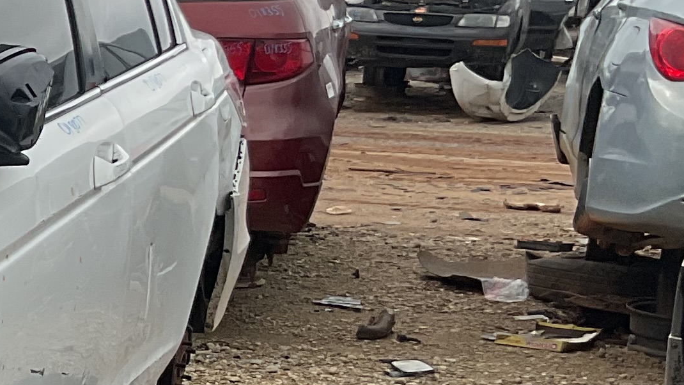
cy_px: 369
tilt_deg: -11.3
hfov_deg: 16.1
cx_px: -416
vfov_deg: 10.1
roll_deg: -2.3
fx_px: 2158
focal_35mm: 119
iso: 16
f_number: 1.8
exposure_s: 1/997
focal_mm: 3
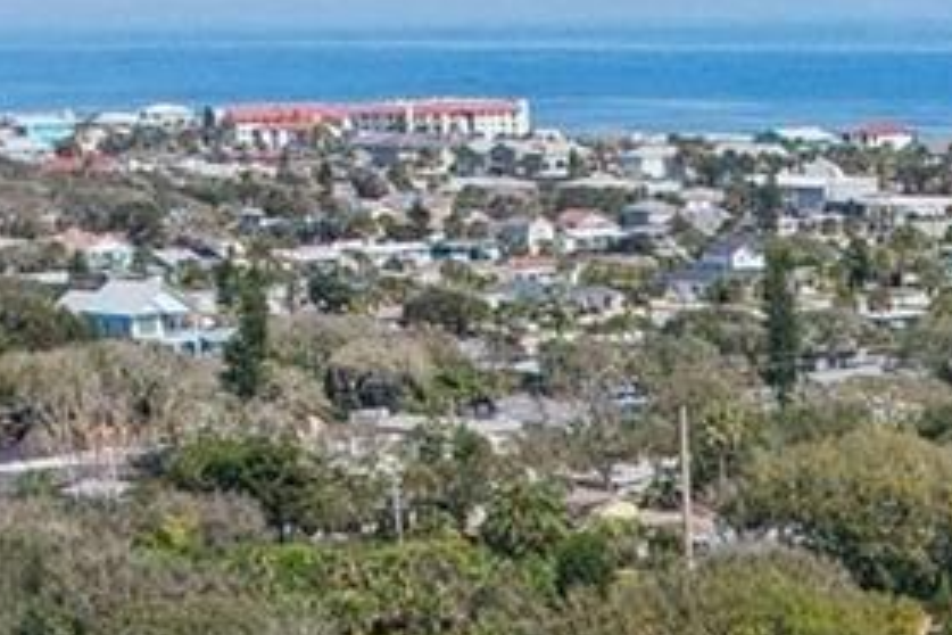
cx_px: 1058
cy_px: 1478
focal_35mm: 126
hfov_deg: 15.8
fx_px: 3332
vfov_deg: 9.7
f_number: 2.8
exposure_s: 1/4000
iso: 150
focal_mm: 8.4
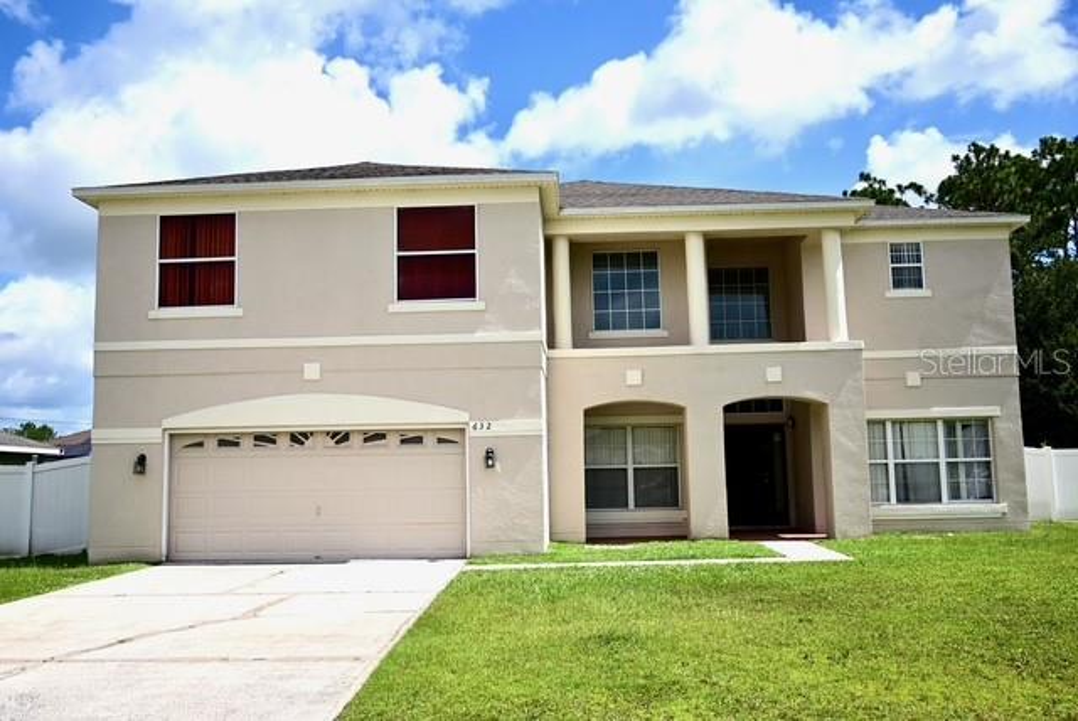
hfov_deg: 58.7
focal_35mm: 32
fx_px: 959
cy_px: 360
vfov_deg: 41.2
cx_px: 539
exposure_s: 1/1600
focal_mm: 21.5
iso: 100
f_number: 4
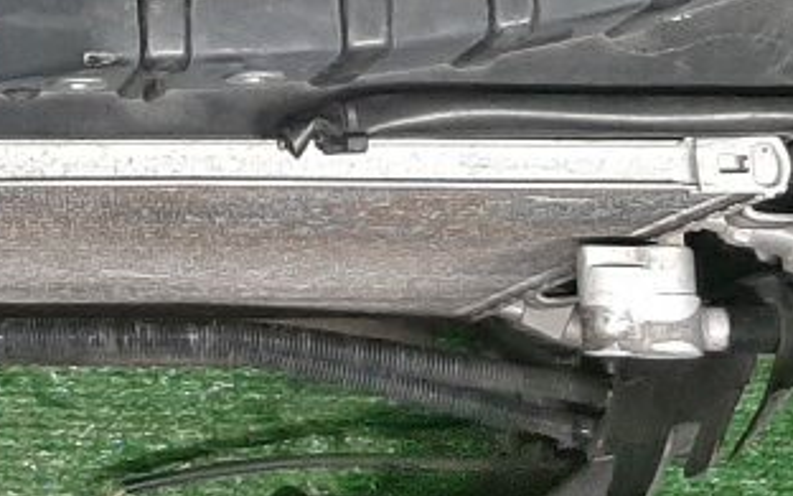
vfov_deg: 10.2
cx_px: -241
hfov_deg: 15.6
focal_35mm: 127
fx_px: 2745
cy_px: -99
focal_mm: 3.93
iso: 162
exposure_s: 1/50
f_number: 1.7
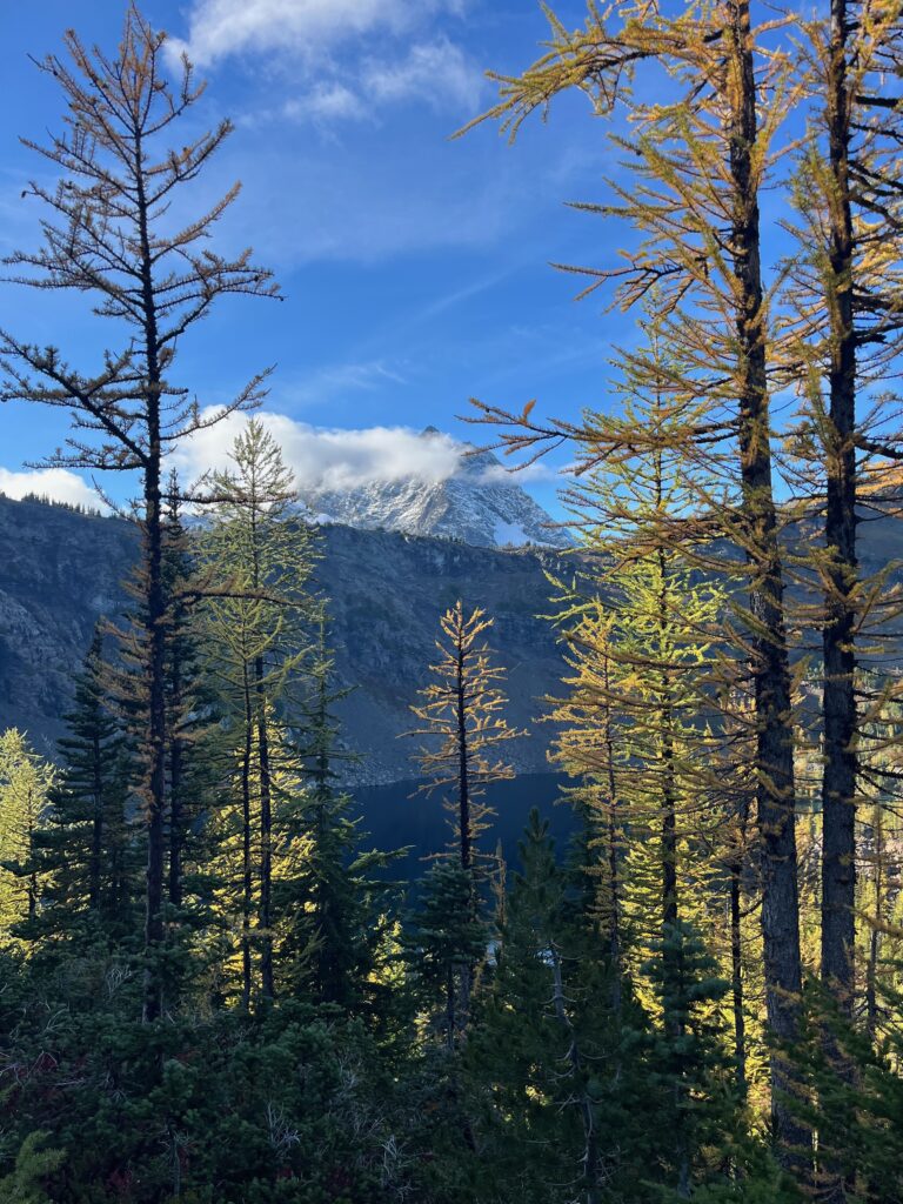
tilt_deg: -0.5
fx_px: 904
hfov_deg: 53.1
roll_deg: +0.0
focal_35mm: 26
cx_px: 452
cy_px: 602
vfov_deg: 67.3
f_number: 1.6
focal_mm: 5.1
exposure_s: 1/1422
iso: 50
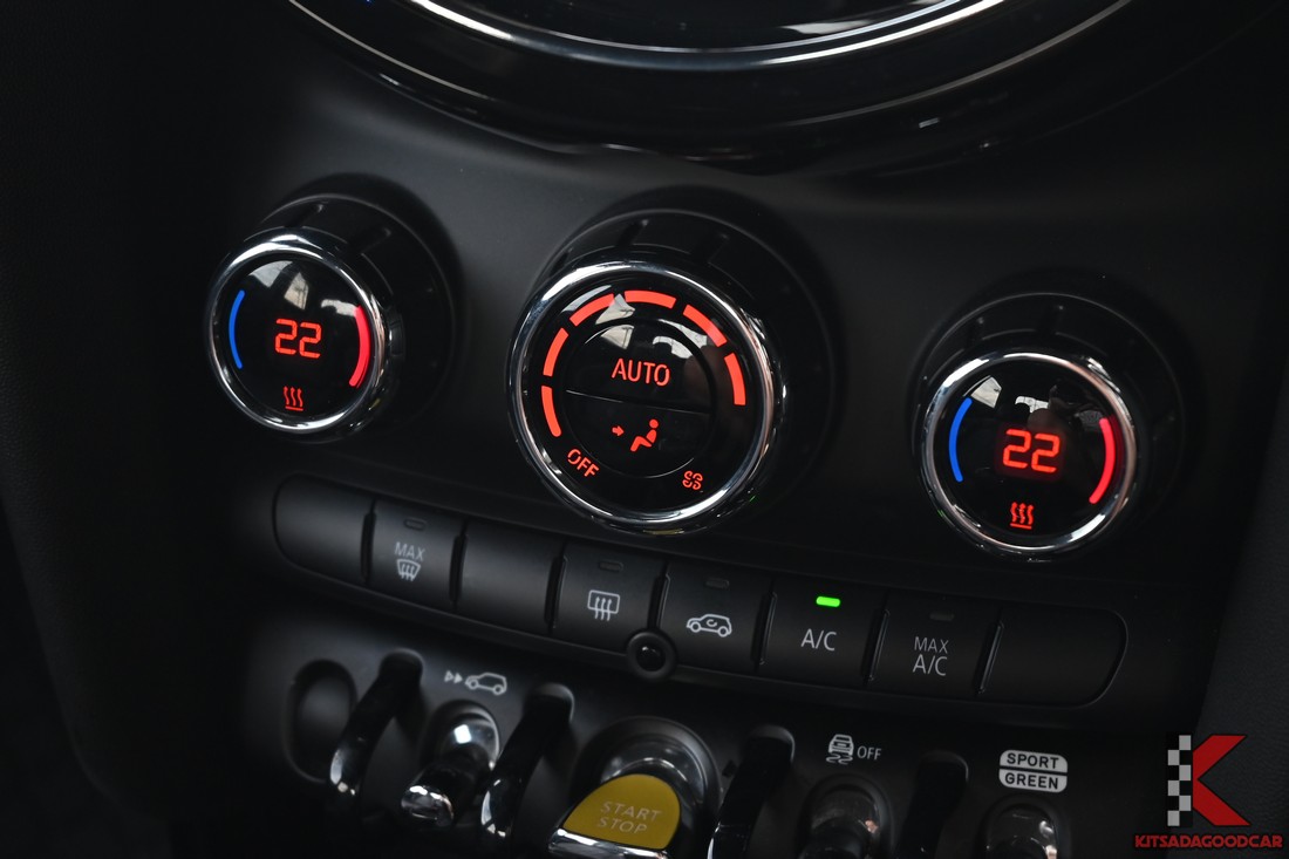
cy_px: 430
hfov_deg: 31.9
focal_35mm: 63
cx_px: 644
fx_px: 2255
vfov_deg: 21.6
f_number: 5.6
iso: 560
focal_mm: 42
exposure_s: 1/45
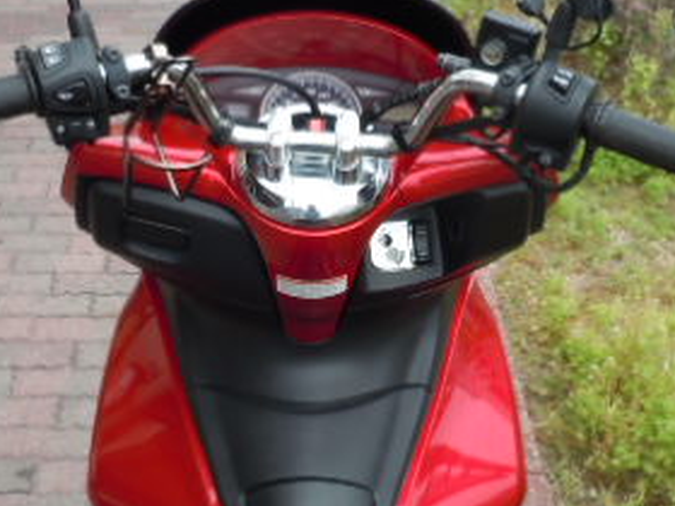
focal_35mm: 64
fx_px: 1248
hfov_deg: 30.3
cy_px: 280
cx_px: 335
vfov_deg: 22.9
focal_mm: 5
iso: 100
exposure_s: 1/160
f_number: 3.7
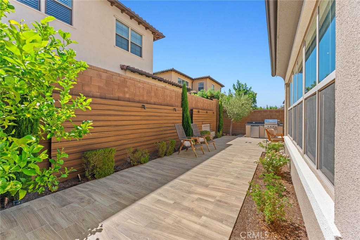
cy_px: 120
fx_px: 140
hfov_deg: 104.2
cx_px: 180
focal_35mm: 14
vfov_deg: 81.2
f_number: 6.3
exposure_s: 1/200
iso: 320
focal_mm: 14
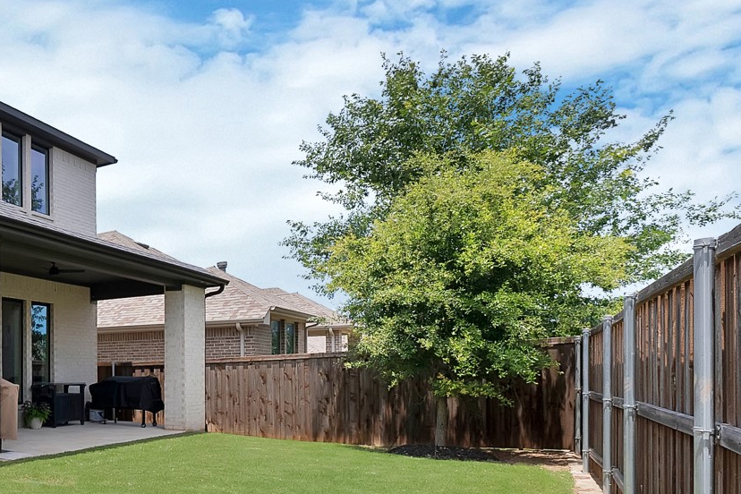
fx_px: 597
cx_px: -55
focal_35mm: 29
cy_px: 378
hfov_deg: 47.8
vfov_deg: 43.3
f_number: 9
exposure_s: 1/400
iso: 640
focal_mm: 12
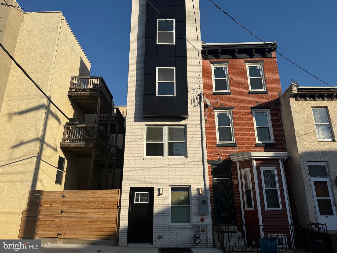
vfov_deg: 56.8
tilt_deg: +19.0
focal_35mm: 24
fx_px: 234
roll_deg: +0.1
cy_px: 126
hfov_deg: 71.6
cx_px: 168
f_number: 1.78
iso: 80
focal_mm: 6.76
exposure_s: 1/6711
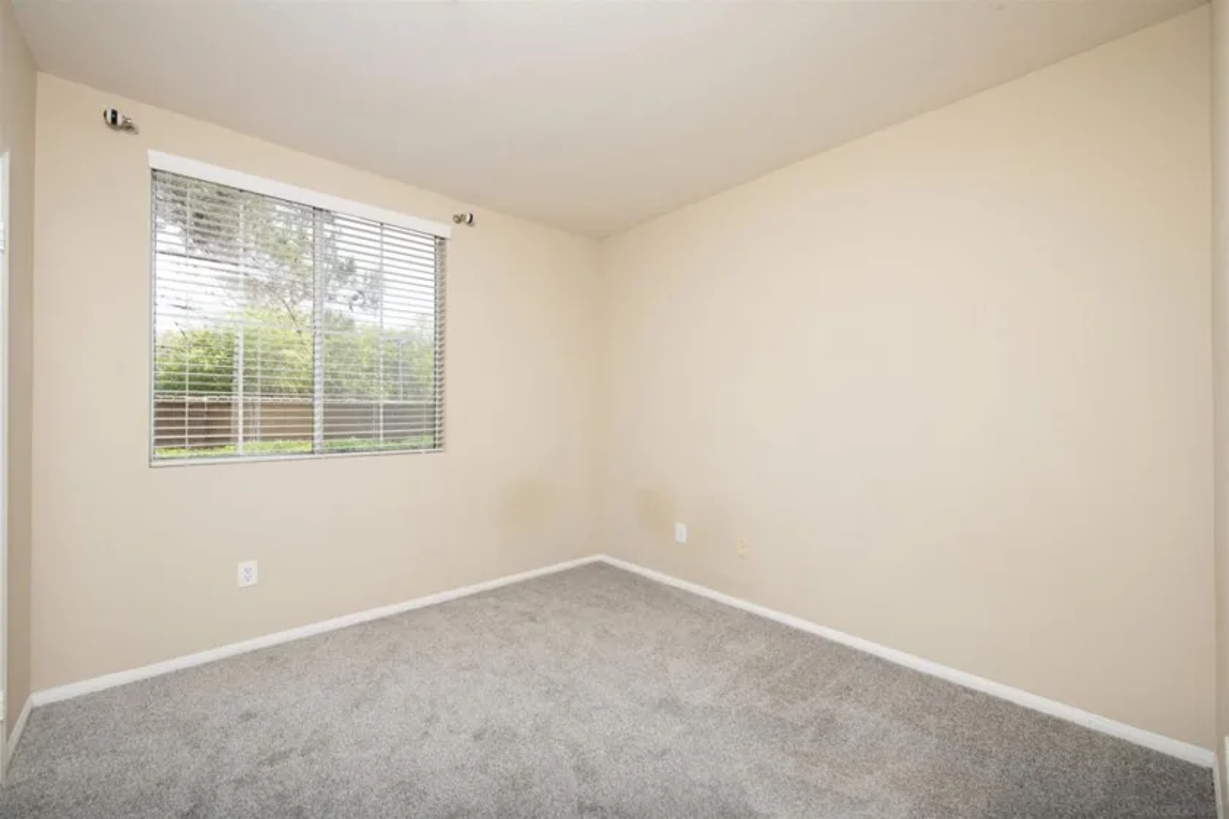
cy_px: 410
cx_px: 614
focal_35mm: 15
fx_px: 512
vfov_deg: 77.3
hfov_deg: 100.4
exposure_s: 1/250
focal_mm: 15
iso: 320
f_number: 7.1
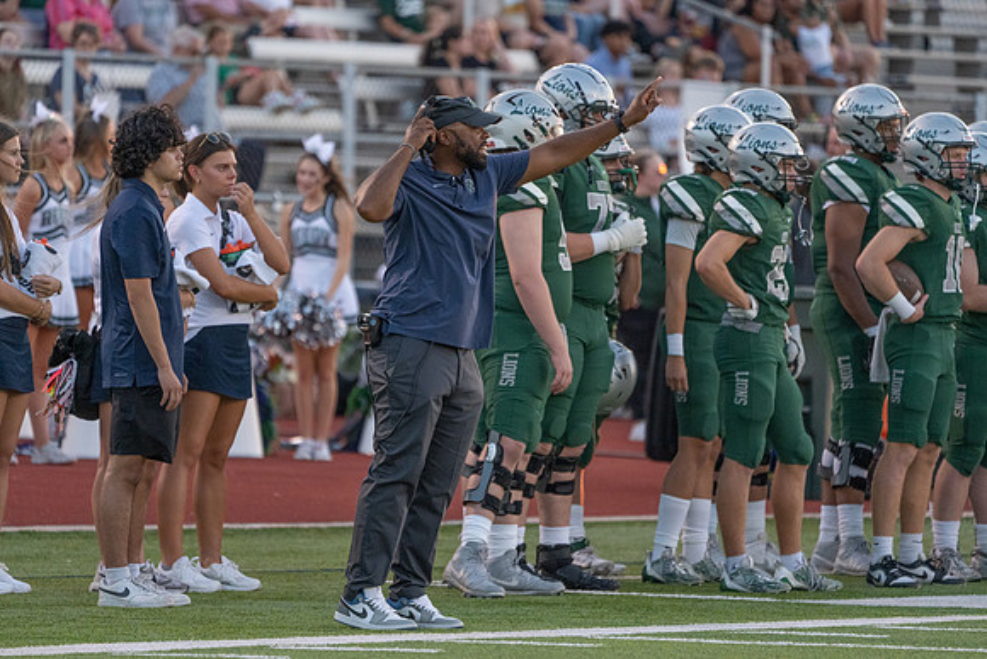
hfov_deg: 5.2
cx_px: 494
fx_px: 10969
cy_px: 330
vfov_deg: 3.4
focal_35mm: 400
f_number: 5.6
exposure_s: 1/800
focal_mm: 400
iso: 4000
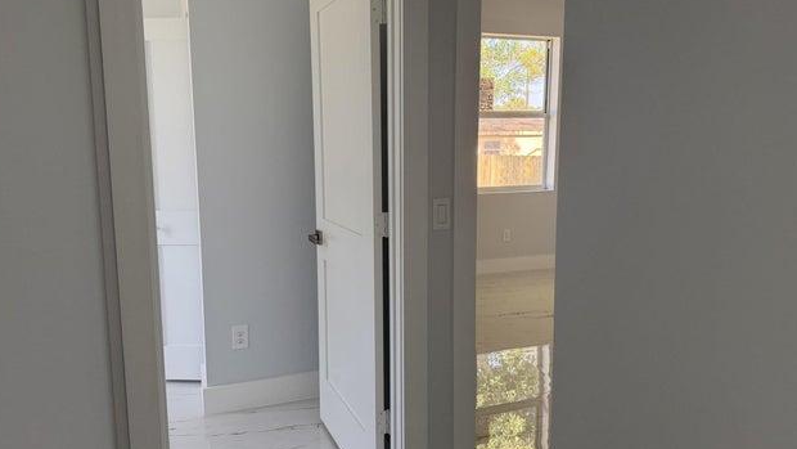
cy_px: 217
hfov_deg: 69.8
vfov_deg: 42.9
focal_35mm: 27
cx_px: 392
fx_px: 571
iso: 200
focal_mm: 6.76
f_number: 1.78
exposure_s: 1/135
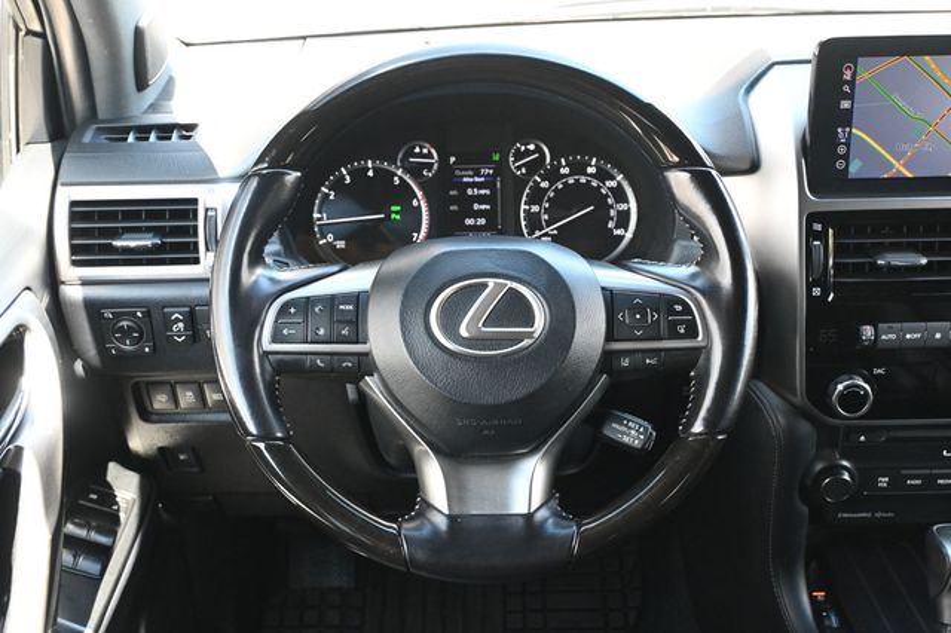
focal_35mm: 41
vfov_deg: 32.4
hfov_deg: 47.2
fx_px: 1089
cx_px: 476
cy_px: 316
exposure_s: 1/125
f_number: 4.5
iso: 1800
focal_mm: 27.5
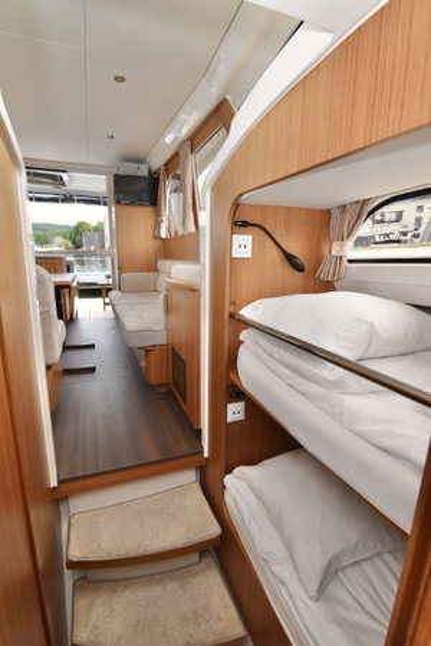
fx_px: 287
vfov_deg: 96.7
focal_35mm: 16
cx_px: 216
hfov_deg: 73.7
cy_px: 323
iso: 180
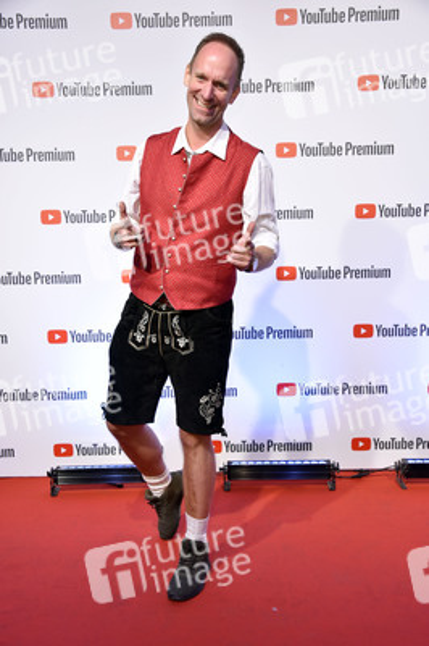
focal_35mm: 40
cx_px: 214
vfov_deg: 48.5
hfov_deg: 33.3
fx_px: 716
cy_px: 323
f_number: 5.6
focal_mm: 40
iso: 640
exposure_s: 1/160
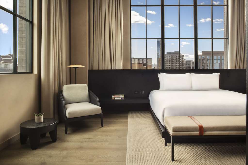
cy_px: 82
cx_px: 124
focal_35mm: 24
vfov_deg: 53.1
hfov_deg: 73.7
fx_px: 165
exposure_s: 4
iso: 31
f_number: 22
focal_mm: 24
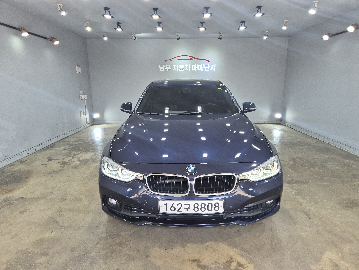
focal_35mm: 23
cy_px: 135
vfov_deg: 58.9
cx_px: 180
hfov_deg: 73.9
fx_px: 239
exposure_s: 1/120
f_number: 1.8
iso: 40
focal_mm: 5.4
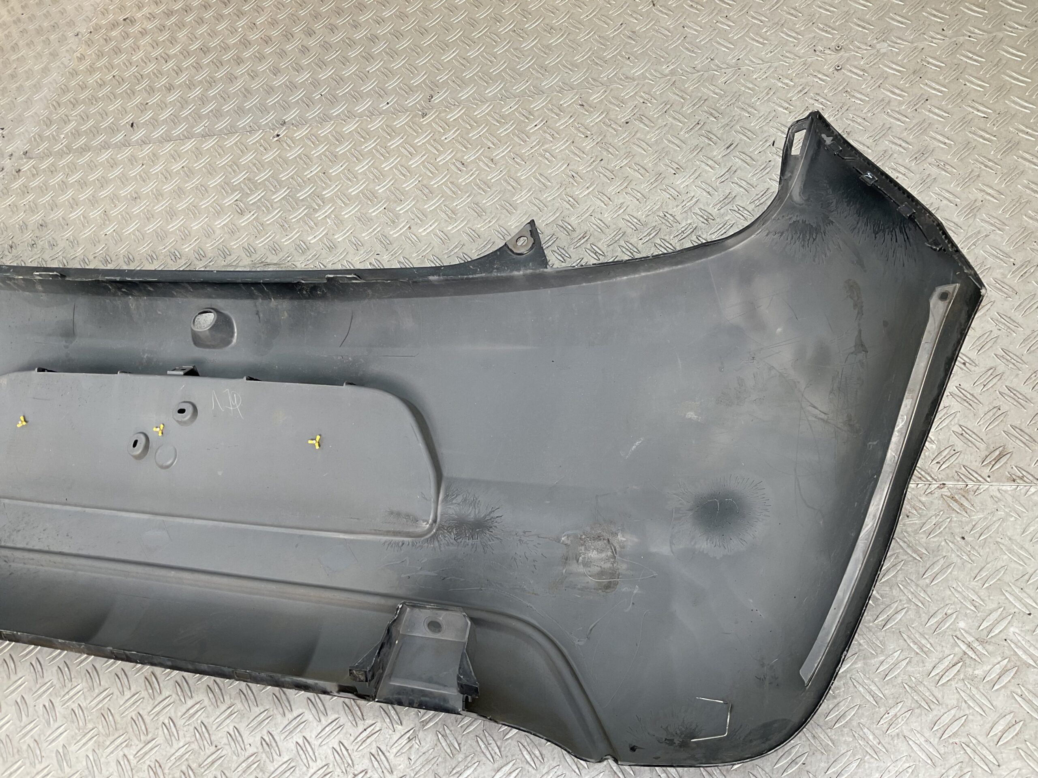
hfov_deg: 61.7
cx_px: 519
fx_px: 870
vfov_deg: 48.2
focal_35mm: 29
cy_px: 389
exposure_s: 1/120
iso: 25
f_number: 1.8
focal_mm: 3
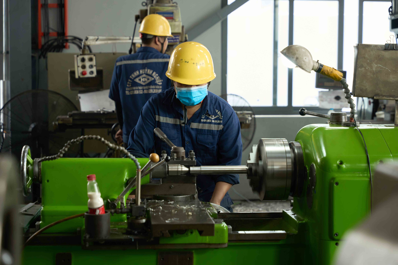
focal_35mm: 70
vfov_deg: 19.5
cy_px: 132
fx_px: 774
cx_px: 199
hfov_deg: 28.8
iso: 800
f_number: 3.5
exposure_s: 1/160
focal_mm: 70
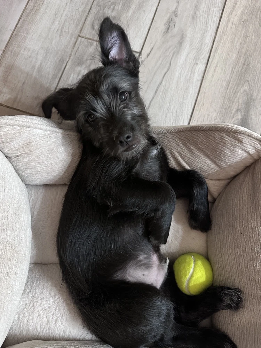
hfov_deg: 56.8
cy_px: 174
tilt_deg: -79.3
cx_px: 130
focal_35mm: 24
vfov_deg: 71.6
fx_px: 241
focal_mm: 6.86
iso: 1000
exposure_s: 1/30
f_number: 1.78
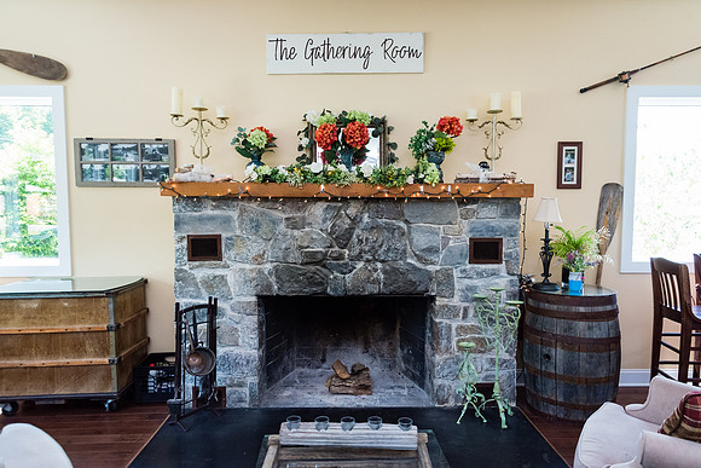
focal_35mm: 25
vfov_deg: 51.8
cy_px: 231
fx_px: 482
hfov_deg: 72.1
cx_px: 356
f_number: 7.1
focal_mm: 24
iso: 3200
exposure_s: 1/160
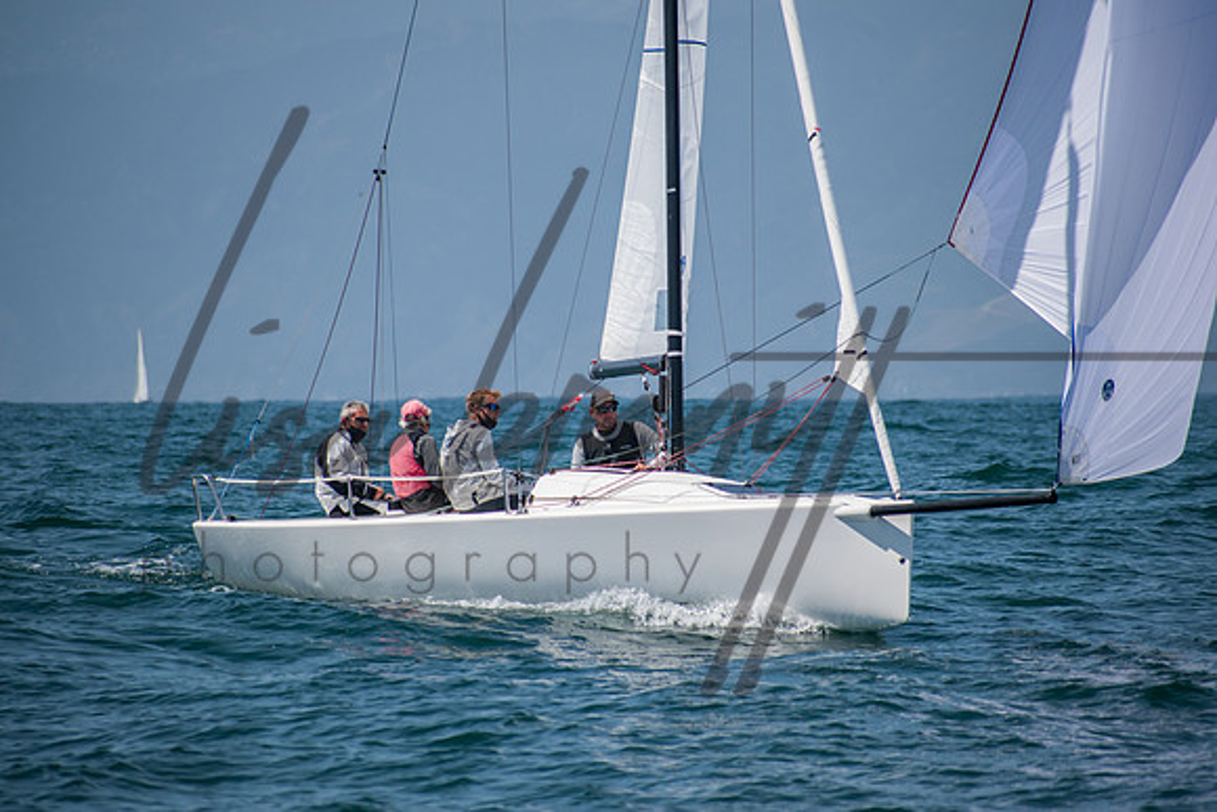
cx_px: 608
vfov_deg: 3.9
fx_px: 11965
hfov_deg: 5.8
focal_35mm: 354
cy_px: 406
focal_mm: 230
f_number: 6.3
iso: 200
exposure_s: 1/1000
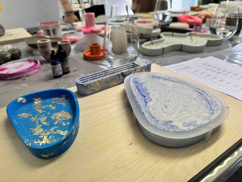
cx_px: 121
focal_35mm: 24
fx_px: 168
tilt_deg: -30.8
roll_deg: +1.1
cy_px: 91
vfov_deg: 56.8
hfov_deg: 71.6
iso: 50
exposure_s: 1/100
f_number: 1.78
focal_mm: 6.76
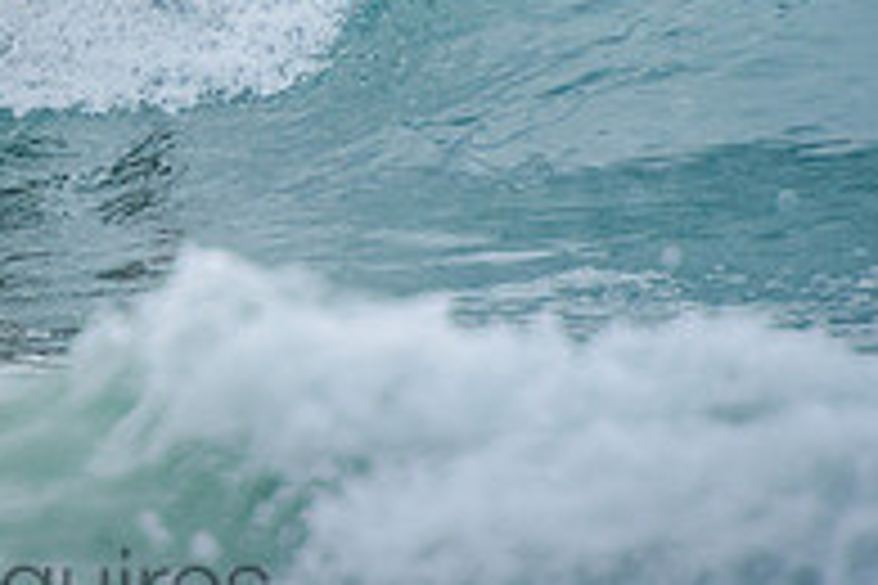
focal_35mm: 1789
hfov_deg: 1.2
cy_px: -160
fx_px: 43628
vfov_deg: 0.8
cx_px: -77
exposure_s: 1/2000
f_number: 5.6
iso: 360
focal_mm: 400
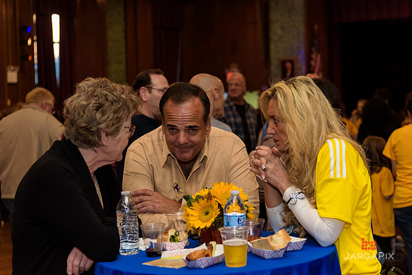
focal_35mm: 66
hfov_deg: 30.5
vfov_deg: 20.6
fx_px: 755
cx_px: 206
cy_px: 138
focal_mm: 66
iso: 800
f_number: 4
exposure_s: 1/125
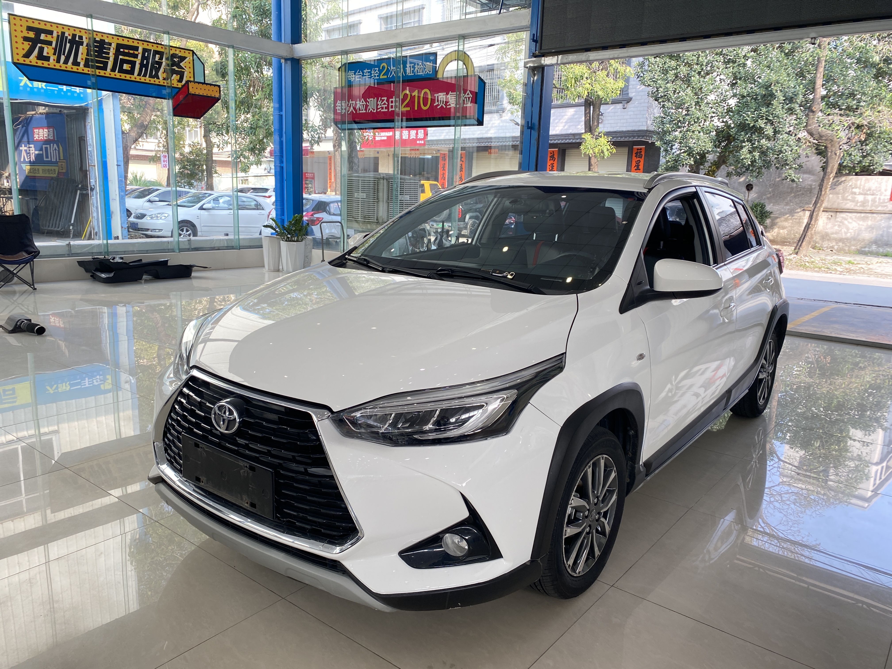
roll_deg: -1.7
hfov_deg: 67.3
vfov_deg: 53.1
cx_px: 446
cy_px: 334
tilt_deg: -11.4
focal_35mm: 26
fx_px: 670
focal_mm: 4.25
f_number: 1.8
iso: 32
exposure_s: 1/122
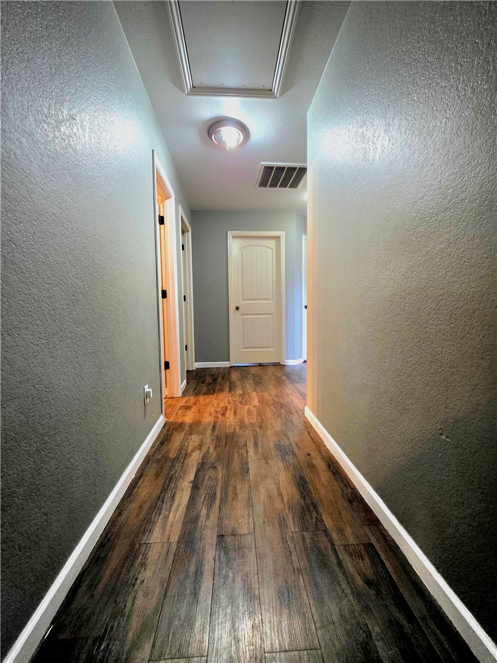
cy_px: 332
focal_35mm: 13
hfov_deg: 89.9
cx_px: 248
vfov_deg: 106.2
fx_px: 249
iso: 1000
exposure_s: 1/60.2
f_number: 1.9
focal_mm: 2.2
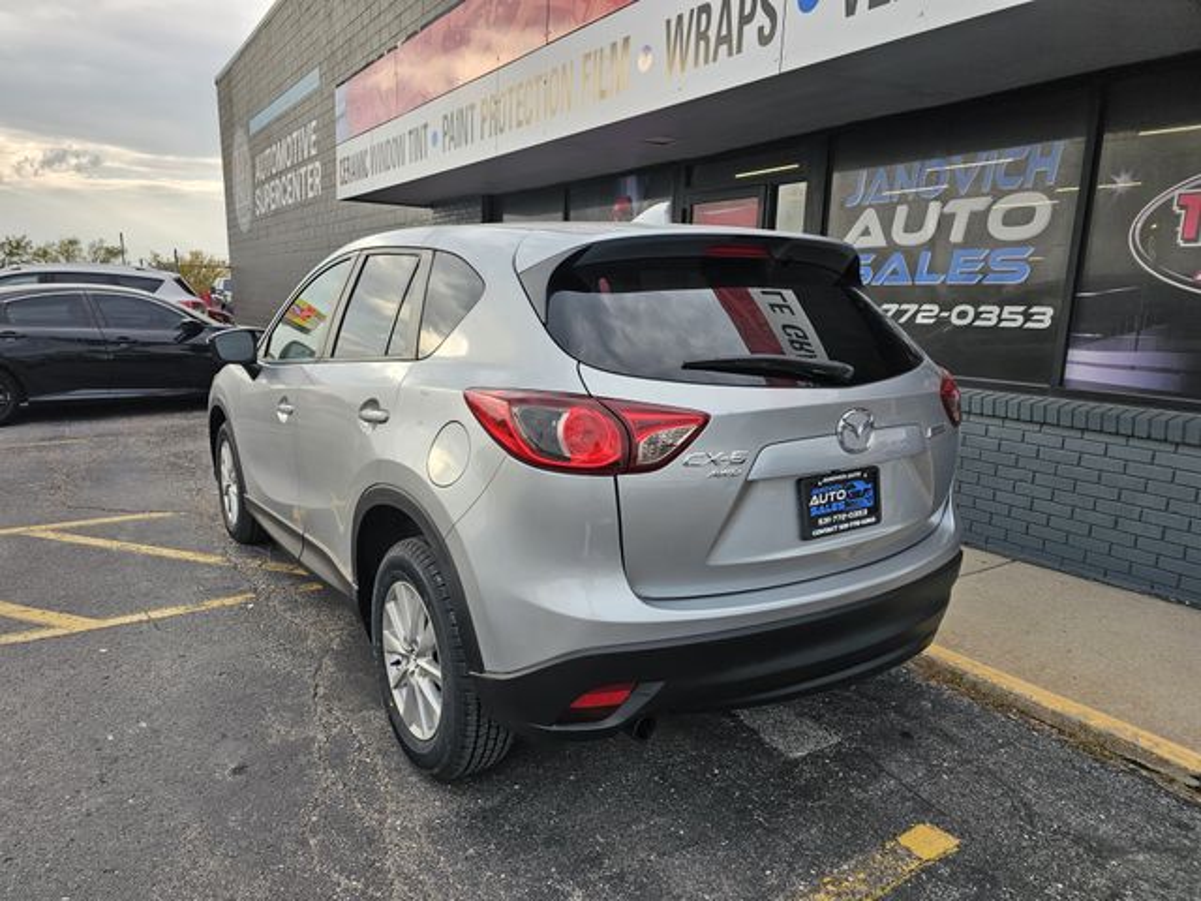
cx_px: 600
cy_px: 450
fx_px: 798
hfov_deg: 73.9
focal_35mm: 23
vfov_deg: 58.9
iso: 16
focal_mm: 6.3
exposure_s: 1/180
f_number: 1.7
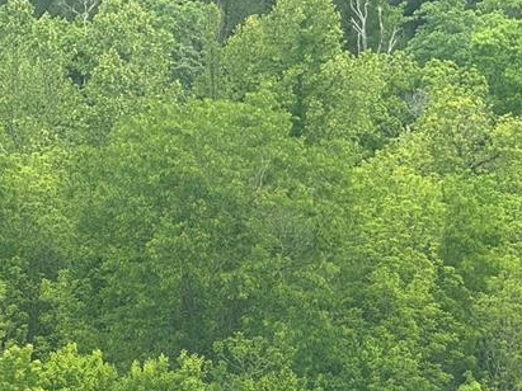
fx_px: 4508
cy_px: 400
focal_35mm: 299
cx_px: 445
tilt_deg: -2.8
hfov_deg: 6.6
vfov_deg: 5.0
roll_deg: -2.4
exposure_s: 1/707
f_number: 2.8
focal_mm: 15.66
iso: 50
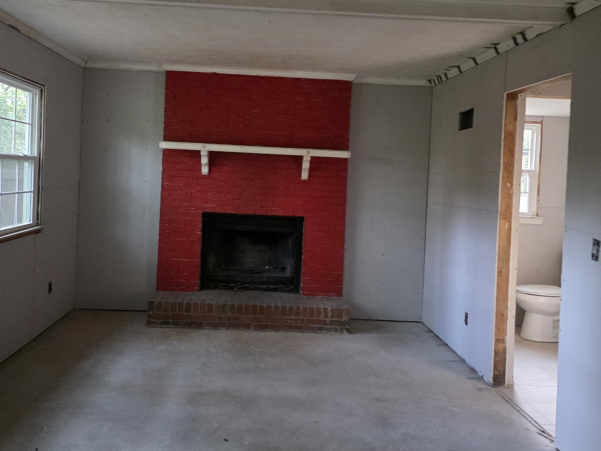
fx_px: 538
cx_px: 283
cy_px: 182
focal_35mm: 31
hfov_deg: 58.3
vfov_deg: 45.2
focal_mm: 6.3
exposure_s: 1/60
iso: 1250
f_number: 1.7
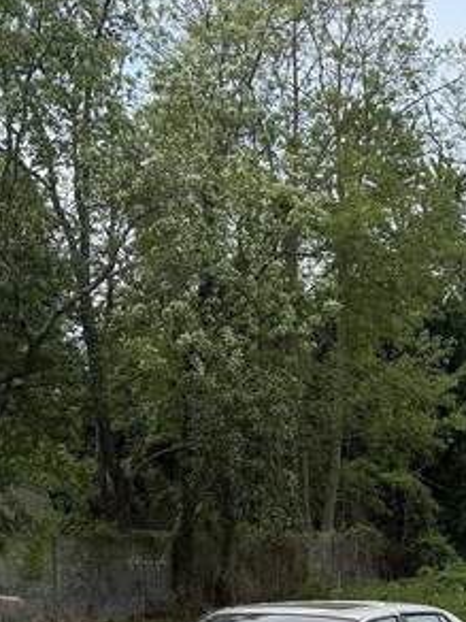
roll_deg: -0.5
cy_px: 690
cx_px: 387
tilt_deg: -5.0
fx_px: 1418
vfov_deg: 23.2
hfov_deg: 18.5
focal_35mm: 79
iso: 80
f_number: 1.78
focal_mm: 6.76
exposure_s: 1/3021
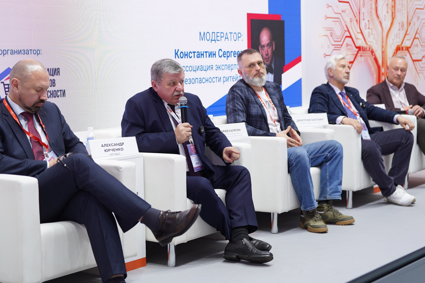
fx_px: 826
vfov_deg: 19.4
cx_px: 212
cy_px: 142
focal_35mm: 70
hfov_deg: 28.9
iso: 640
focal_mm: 70
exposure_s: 1/100
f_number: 3.2
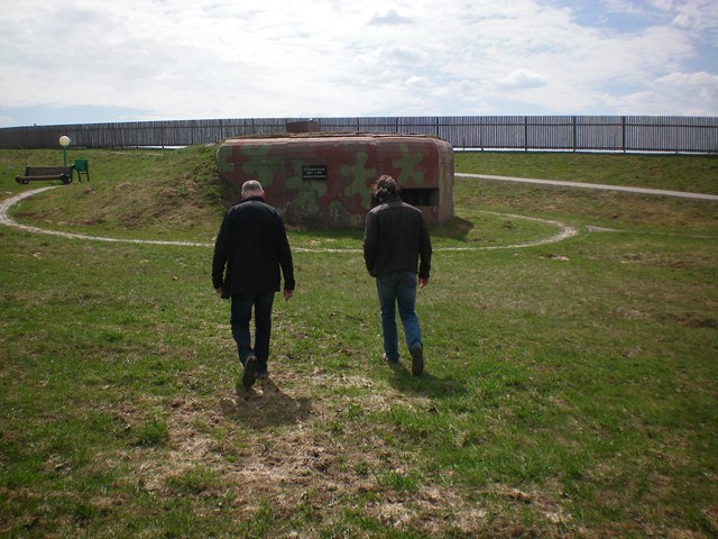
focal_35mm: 38
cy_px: 270
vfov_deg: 37.7
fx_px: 788
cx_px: 359
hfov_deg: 49.0
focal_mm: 6.3
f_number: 4.6
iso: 64
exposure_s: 1/1000
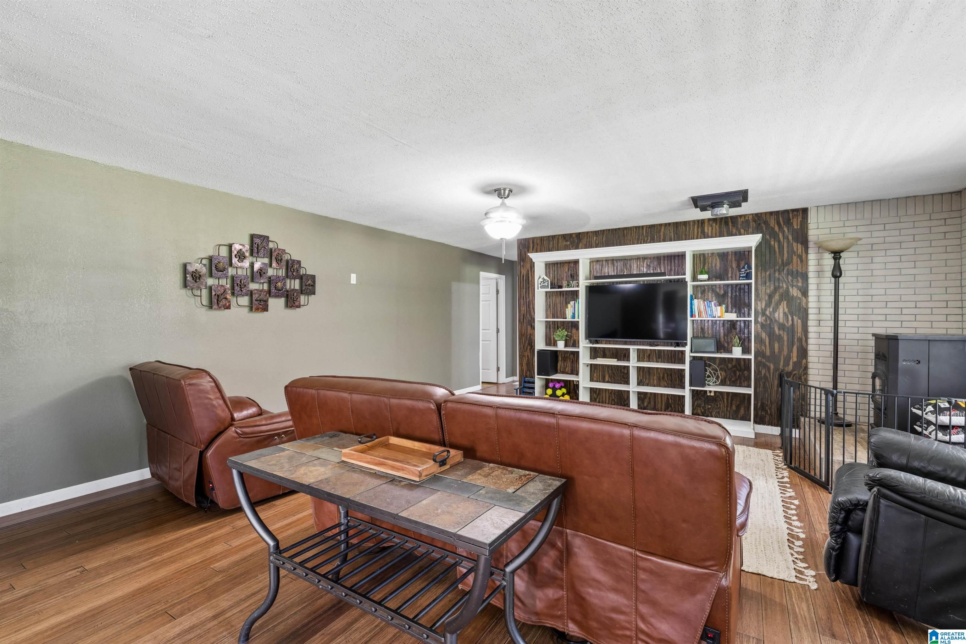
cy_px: 322
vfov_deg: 73.7
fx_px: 429
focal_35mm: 16
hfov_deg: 96.7
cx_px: 483
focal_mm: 16
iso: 400
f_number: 13
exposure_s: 1.6
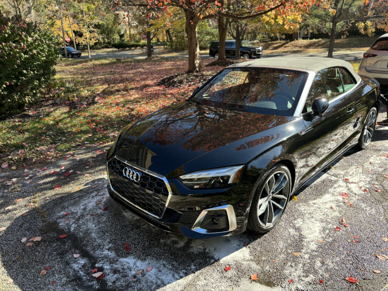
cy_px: 146
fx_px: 291
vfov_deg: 53.1
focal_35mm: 26
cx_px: 194
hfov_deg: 67.3
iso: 50
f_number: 1.6
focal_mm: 5.96
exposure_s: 1/481
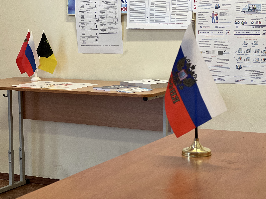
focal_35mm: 77
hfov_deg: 25.3
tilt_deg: -7.2
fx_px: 592
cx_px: 133
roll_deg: +0.1
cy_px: 100
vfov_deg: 19.1
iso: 160
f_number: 2.8
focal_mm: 9
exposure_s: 1/33
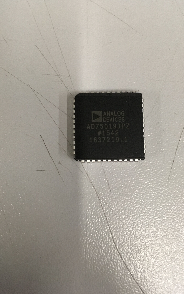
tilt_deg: -81.6
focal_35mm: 34
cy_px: 134
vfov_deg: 56.6
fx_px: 273
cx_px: 102
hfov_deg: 37.2
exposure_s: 1/33
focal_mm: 4.15
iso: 160
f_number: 2.2
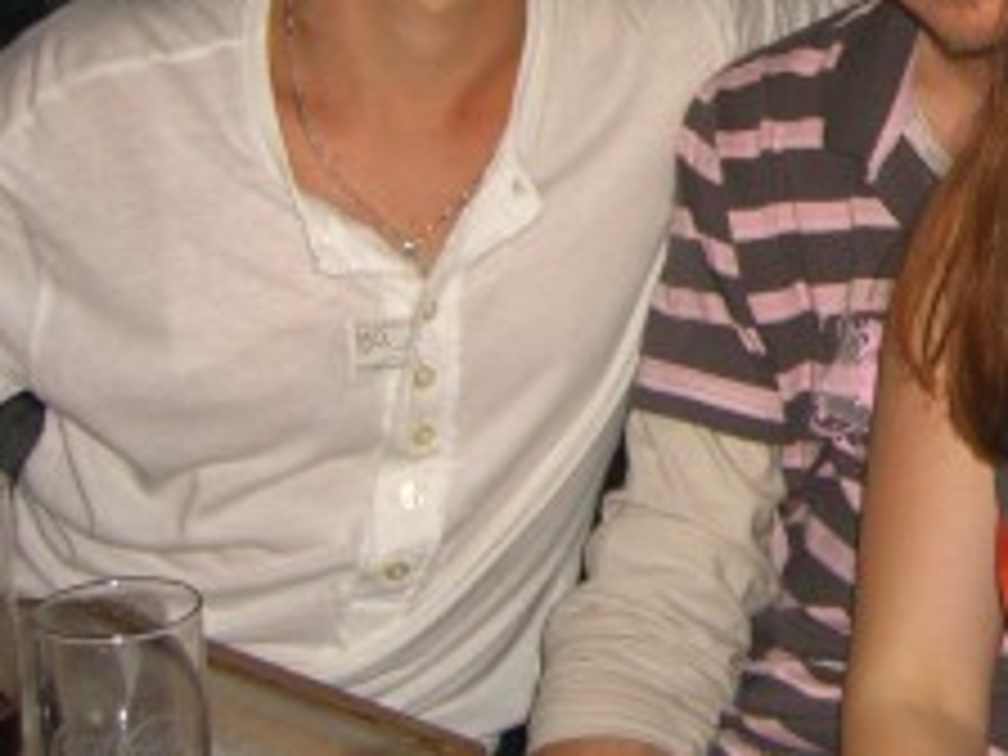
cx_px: 1246
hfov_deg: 18.2
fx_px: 2970
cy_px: -99
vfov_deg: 14.1
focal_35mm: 102
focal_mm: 7.9
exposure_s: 1/60
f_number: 2.8
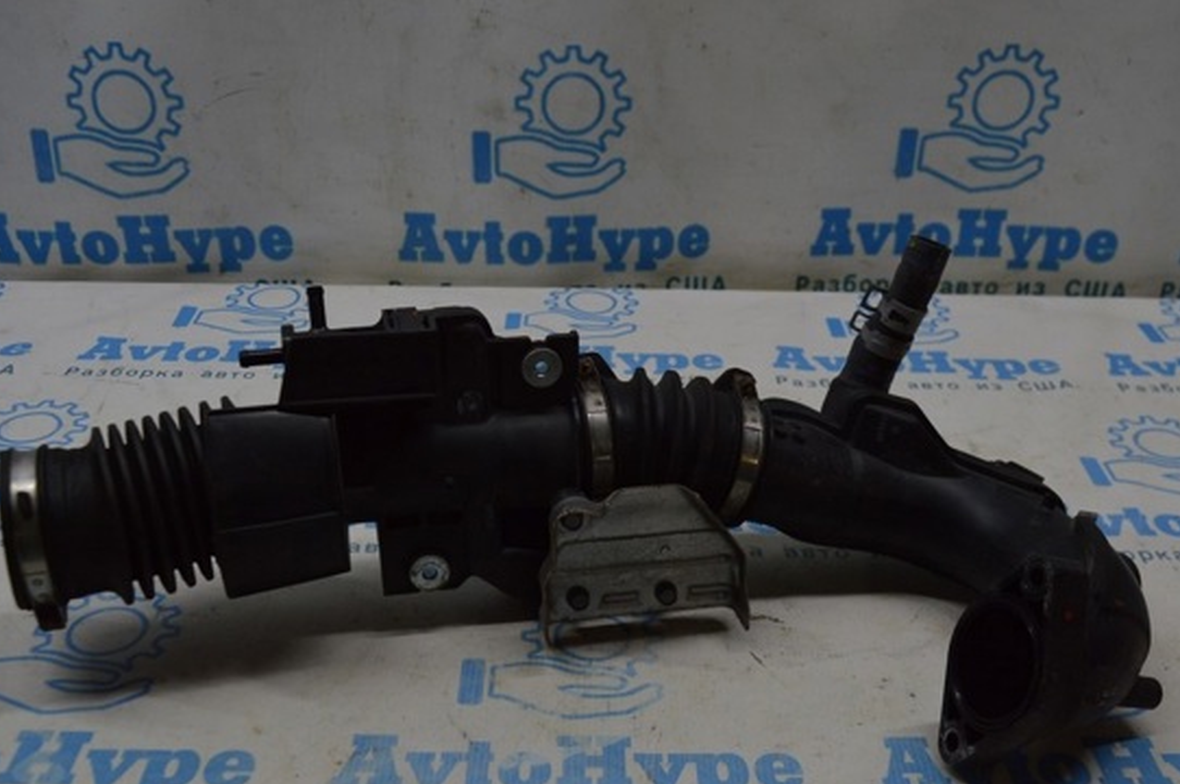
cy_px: 458
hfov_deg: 49.6
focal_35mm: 39
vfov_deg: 34.0
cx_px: 592
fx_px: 1277
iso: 400
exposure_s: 1/125
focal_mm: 22
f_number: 5.6
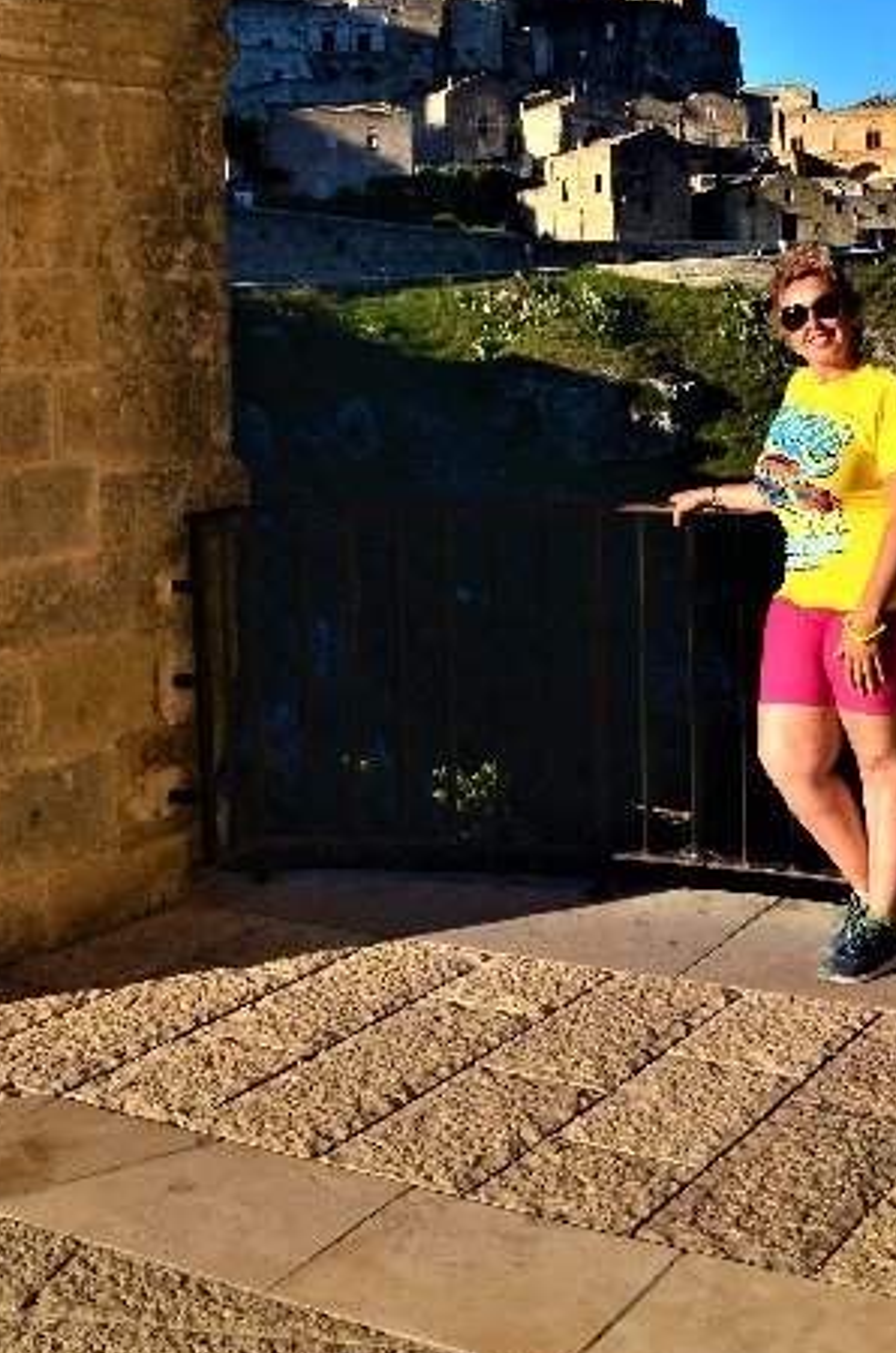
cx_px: 556
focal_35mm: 48
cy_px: 195
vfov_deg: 38.9
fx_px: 1800
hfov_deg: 27.9
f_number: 11
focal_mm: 18
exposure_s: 1/125
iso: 200
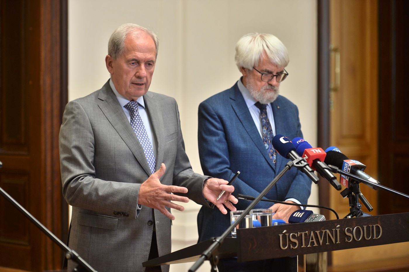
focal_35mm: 110
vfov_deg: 12.4
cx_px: 204
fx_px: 1248
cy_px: 136
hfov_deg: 18.6
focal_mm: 110
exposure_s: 1/200
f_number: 3.2
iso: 1100
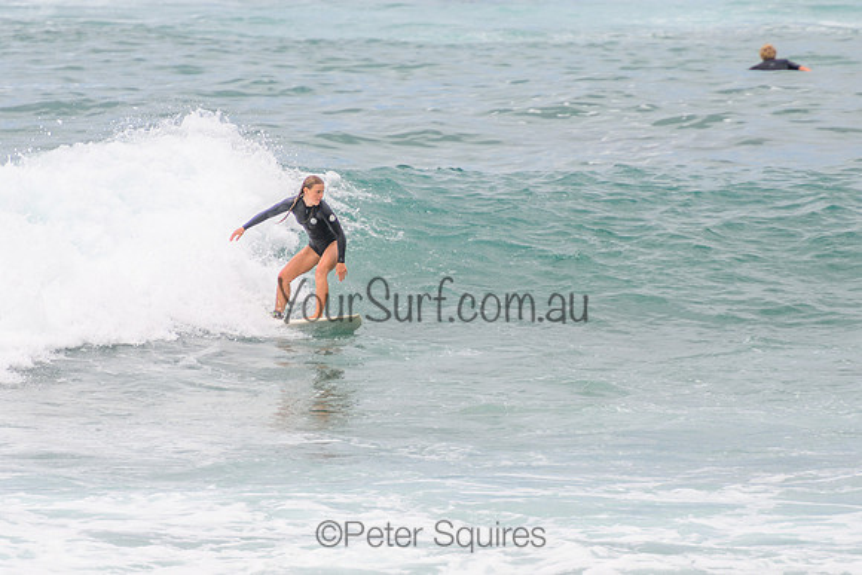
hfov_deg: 3.7
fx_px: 13180
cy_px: 248
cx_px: 425
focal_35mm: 550
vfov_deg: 2.5
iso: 160
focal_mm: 400
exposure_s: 1/2000
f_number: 5.6
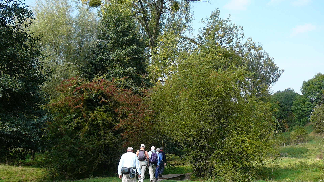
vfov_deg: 23.1
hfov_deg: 40.6
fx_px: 438
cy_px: 152
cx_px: 162
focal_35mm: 51
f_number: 2.8
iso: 80
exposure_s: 1/500
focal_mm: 5.2
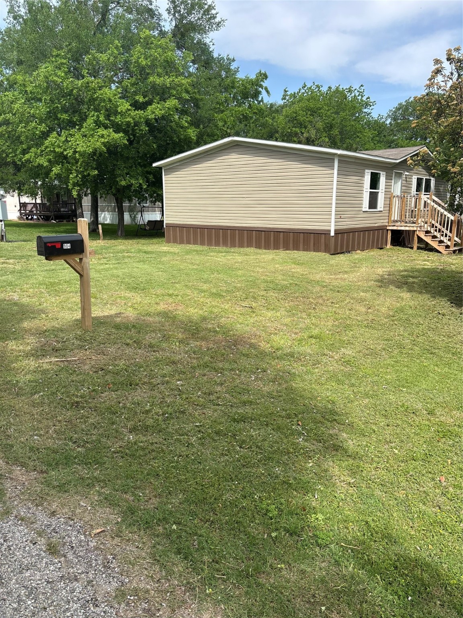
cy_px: 309
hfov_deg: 53.1
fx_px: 464
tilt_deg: -12.1
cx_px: 232
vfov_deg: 67.3
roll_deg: -0.8
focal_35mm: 26
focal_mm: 5.96
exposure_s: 1/1984
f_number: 1.6
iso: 50
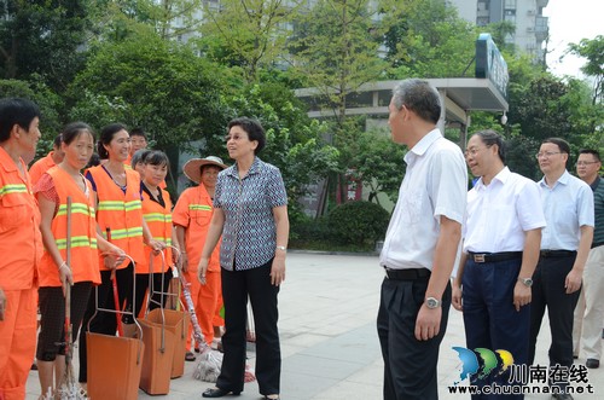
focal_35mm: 42
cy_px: 200
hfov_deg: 46.5
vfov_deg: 31.7
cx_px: 302
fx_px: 703
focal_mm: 28
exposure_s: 1/125
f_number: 5.6
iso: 100
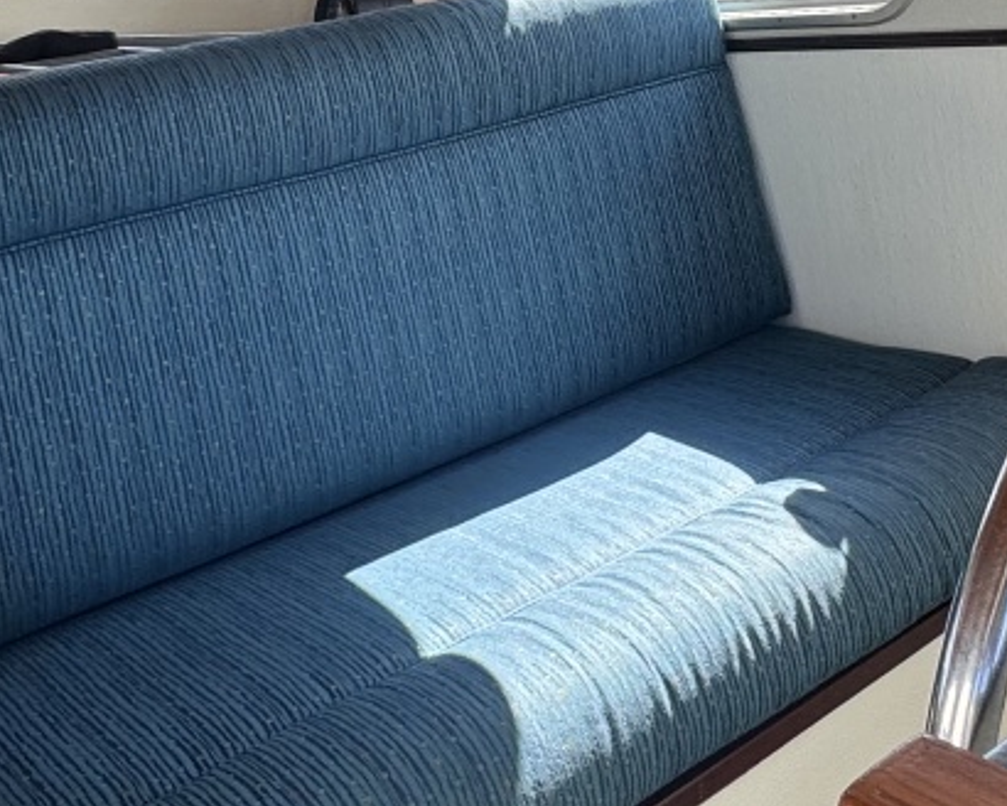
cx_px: 403
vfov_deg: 29.5
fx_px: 1431
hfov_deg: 38.6
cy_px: 12
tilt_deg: -3.4
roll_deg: +7.4
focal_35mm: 48
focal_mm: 2.22
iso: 40
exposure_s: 1/148
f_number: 2.2
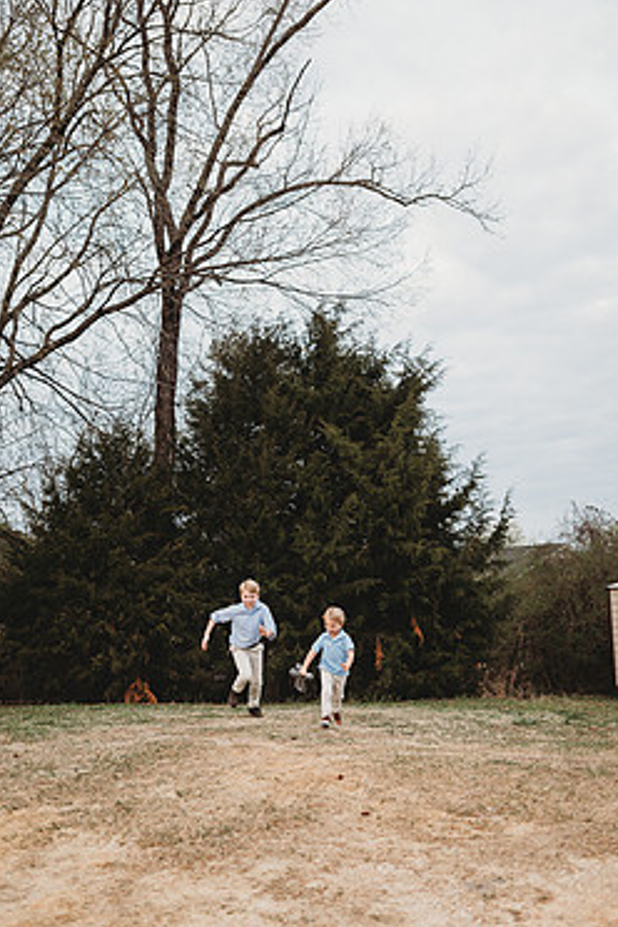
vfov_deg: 63.7
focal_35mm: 29
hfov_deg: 44.8
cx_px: 264
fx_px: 747
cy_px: 459
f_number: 2.5
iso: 320
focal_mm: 24
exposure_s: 1/250
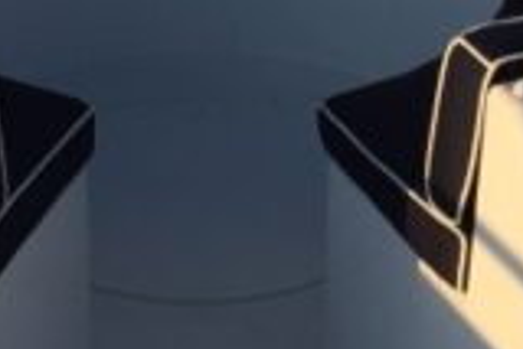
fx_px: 2108
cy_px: -424
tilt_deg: -11.0
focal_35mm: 145
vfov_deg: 8.8
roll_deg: +0.3
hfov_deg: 14.1
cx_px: 173
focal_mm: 4.15
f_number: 2.2
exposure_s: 1/1364
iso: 32
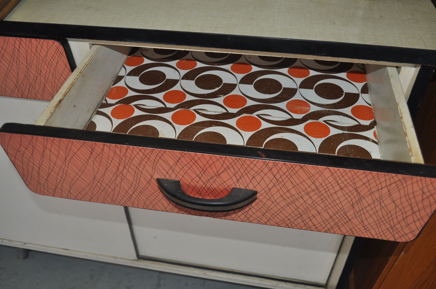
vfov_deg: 43.5
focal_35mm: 30
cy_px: 144
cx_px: 218
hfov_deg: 62.0
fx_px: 363
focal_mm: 20
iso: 640
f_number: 3.8
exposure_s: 1/60
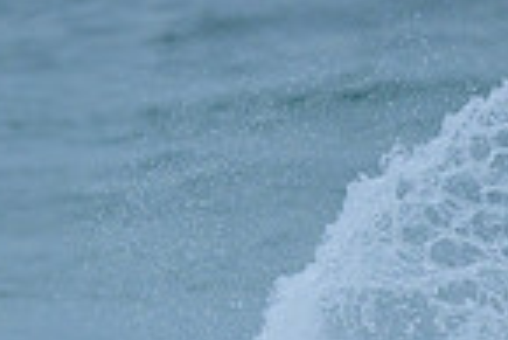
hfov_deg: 0.5
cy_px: 373
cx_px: 302
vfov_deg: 0.3
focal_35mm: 4178
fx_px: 59014
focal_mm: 800
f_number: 6.3
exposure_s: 1/2500
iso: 800
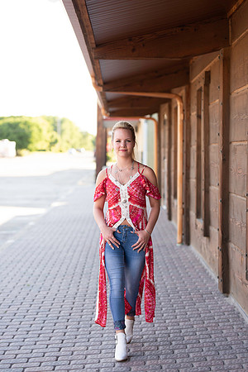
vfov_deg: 23.9
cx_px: 124
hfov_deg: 16.1
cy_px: 186
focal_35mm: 85
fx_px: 878
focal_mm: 85
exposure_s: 1/200
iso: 125
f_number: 2.8
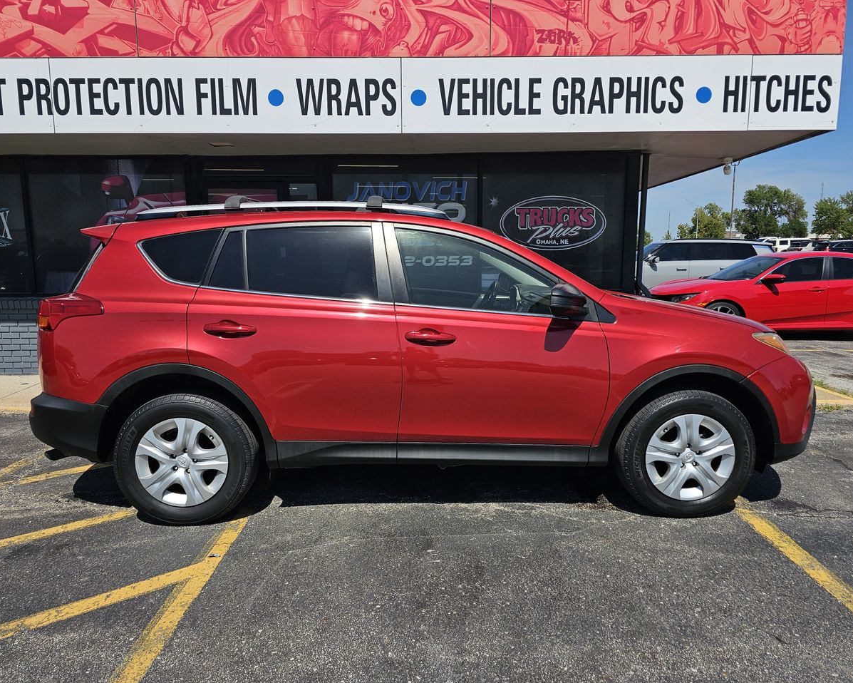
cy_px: 342
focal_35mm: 24
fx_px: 606
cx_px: 430
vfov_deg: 58.8
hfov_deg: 70.3
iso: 10
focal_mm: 6.3
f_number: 1.7
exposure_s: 1/1099
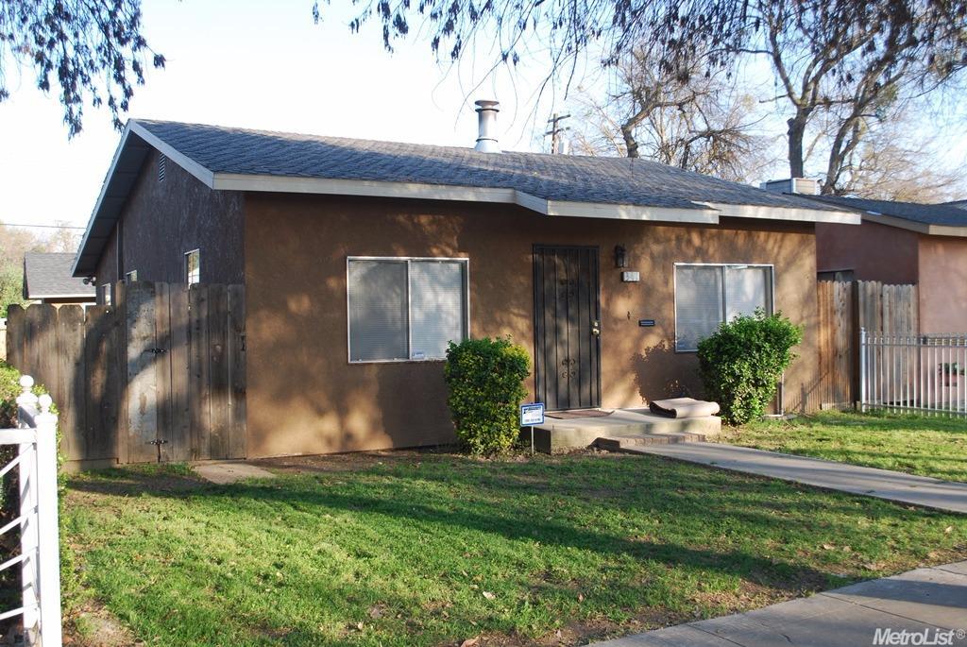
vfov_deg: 37.0
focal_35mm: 36
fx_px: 968
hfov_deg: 53.1
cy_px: 324
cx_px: 484
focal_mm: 24
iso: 200
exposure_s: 1/125
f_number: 5.6
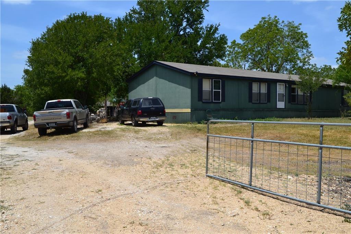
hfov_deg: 53.1
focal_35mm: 36
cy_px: 117
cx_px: 176
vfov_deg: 36.8
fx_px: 351
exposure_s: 1/500
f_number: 11
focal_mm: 24
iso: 320
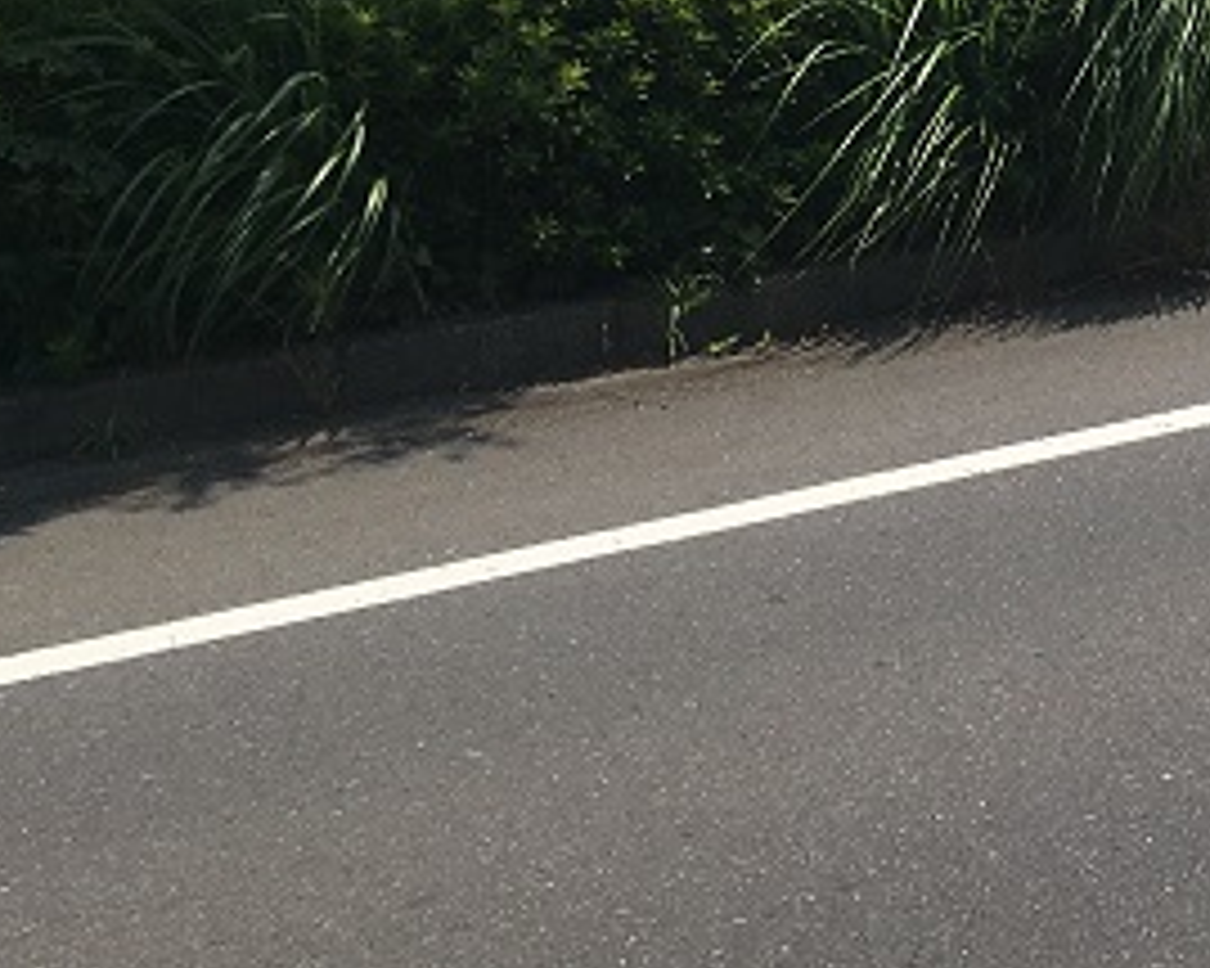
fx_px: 3043
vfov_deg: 17.2
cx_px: 1527
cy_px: -205
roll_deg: +1.4
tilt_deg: -2.1
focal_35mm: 85
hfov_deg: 20.7
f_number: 2.2
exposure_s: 1/2959
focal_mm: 4.15
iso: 25
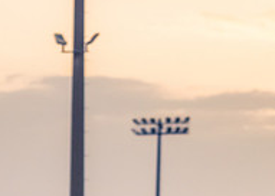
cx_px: 196
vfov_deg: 5.3
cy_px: 300
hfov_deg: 7.5
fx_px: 2091
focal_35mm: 268
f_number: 2.8
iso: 2000
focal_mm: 72
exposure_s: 1/1000
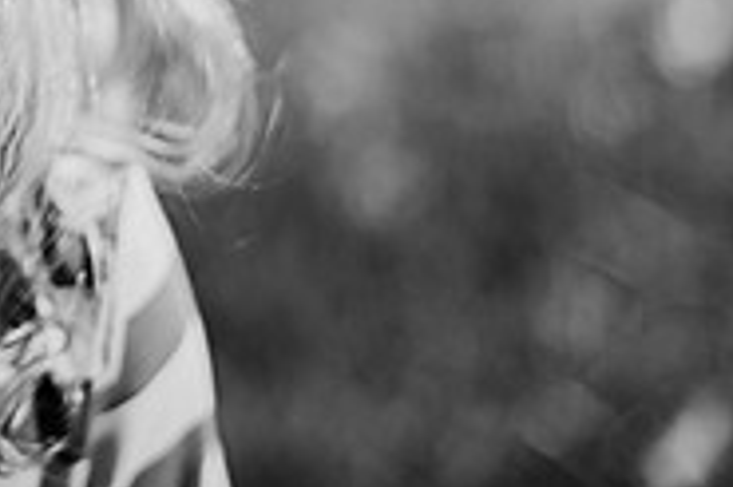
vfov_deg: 8.6
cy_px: -180
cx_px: -238
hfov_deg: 12.6
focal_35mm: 157
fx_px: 3194
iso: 200
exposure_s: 1/1000
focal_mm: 50
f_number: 2
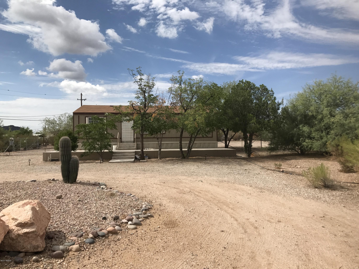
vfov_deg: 49.7
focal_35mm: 28
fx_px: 290
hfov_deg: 63.4
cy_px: 134
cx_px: 180
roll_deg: +0.1
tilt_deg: +1.7
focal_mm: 3.99
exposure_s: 1/3546
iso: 20
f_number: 1.8
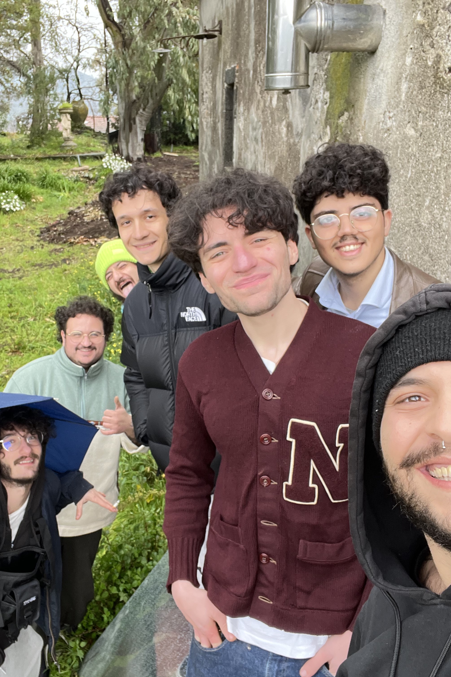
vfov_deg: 58.7
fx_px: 601
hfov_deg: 40.9
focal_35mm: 32
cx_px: 179
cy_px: 338
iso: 64
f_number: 2.2
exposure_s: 1/121
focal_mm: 2.71
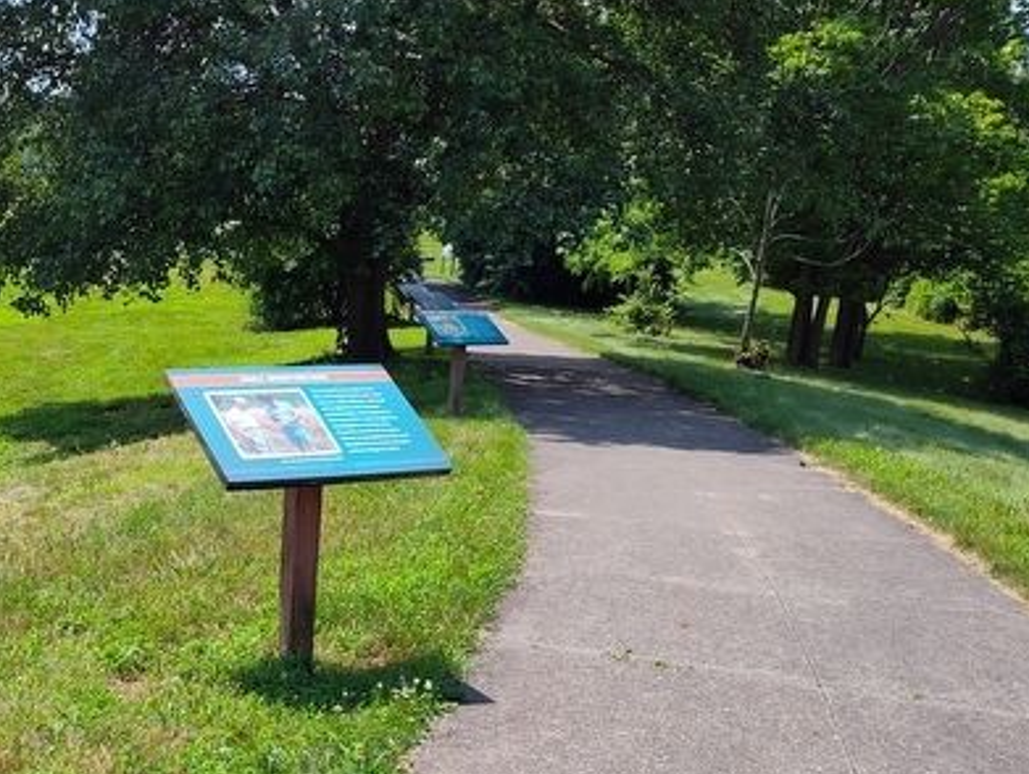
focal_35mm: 47
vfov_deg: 30.0
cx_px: 274
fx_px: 1398
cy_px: 650
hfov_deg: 39.4
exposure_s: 1/1600
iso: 100
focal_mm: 5.56
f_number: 1.8
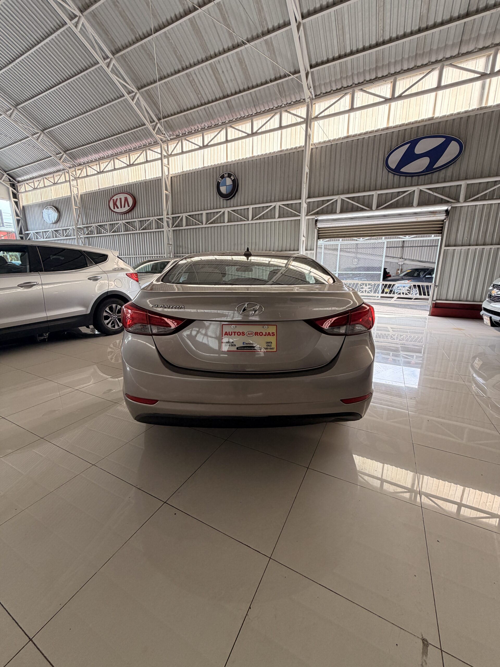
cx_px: 250
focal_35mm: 14
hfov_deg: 85.7
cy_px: 334
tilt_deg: -12.2
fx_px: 270
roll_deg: -0.1
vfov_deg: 102.1
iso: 100
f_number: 2.2
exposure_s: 1/121
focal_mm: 2.22
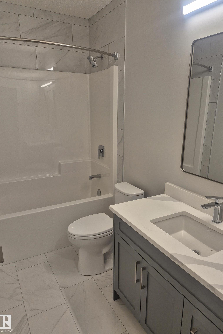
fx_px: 223
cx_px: 122
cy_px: 167
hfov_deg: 53.1
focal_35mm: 24
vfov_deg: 73.7
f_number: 1.8
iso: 100
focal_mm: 5.4
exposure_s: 1/120
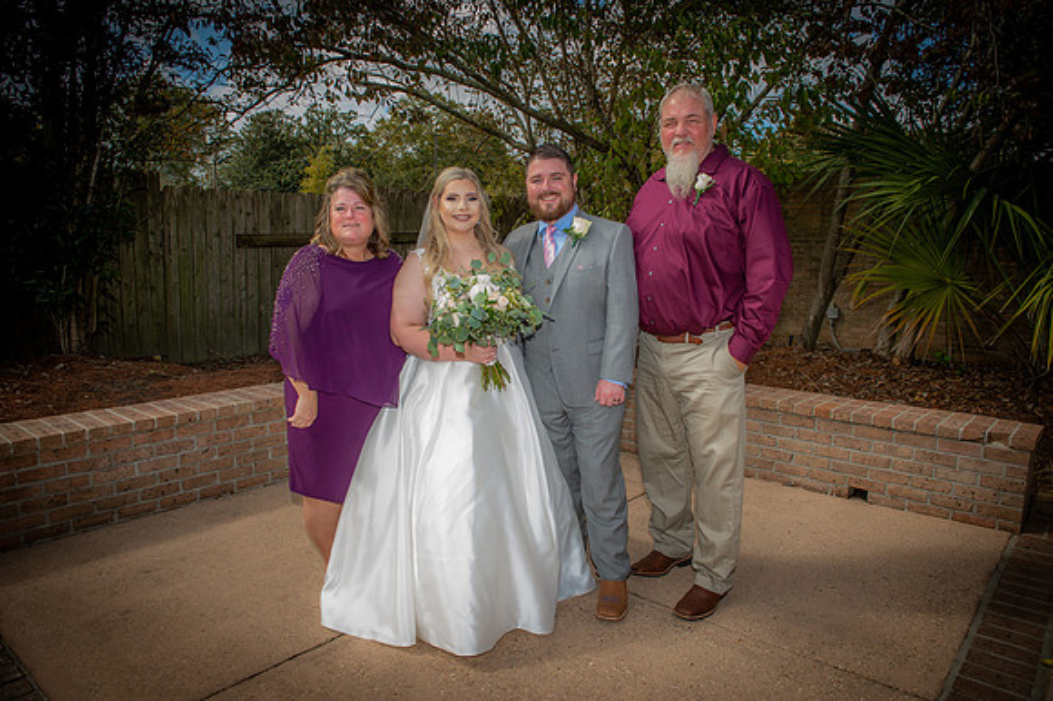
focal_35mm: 24
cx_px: 526
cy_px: 350
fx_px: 702
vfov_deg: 53.1
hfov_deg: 73.8
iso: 50
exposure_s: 1/160
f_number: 5.6
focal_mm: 24
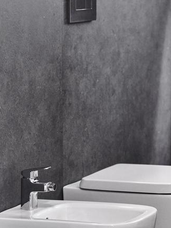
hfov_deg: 8.7
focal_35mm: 170
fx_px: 1121
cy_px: 121
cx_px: 72
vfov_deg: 11.6
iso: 1600
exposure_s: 1/125
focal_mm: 85
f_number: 4
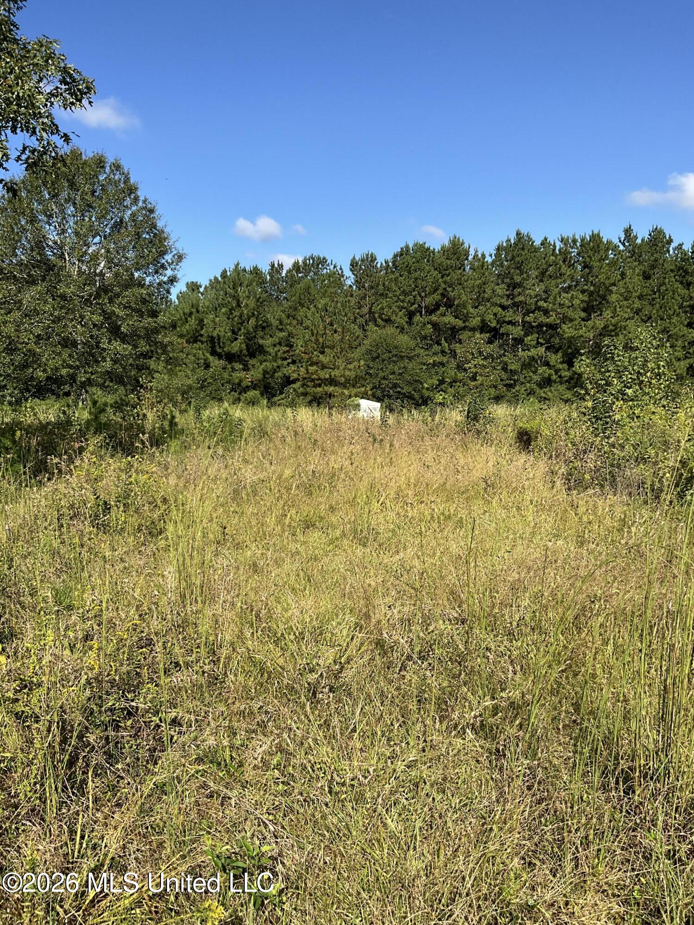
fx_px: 775
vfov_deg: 61.7
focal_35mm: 29
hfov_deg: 48.2
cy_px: 462
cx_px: 347
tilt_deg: -5.4
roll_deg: +1.6
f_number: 1.8
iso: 25
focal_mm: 3
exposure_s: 1/1577
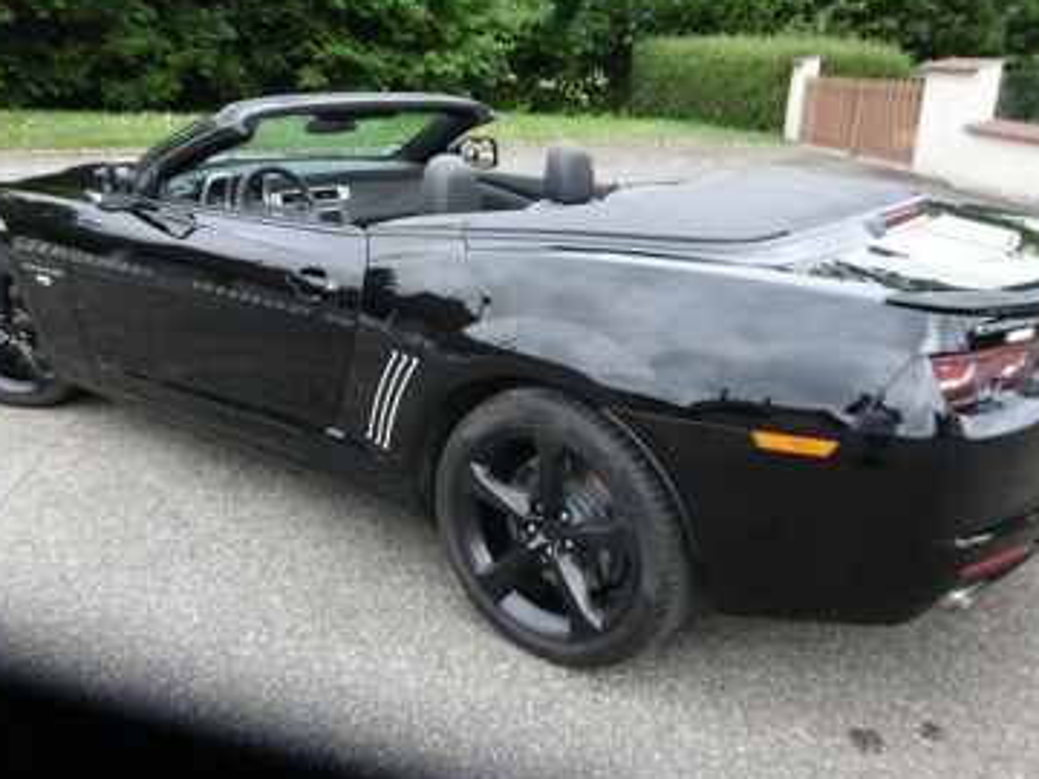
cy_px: 390
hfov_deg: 56.7
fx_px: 960
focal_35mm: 32
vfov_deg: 44.2
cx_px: 470
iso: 100
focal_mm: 4.3
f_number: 3.1
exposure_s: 1/250
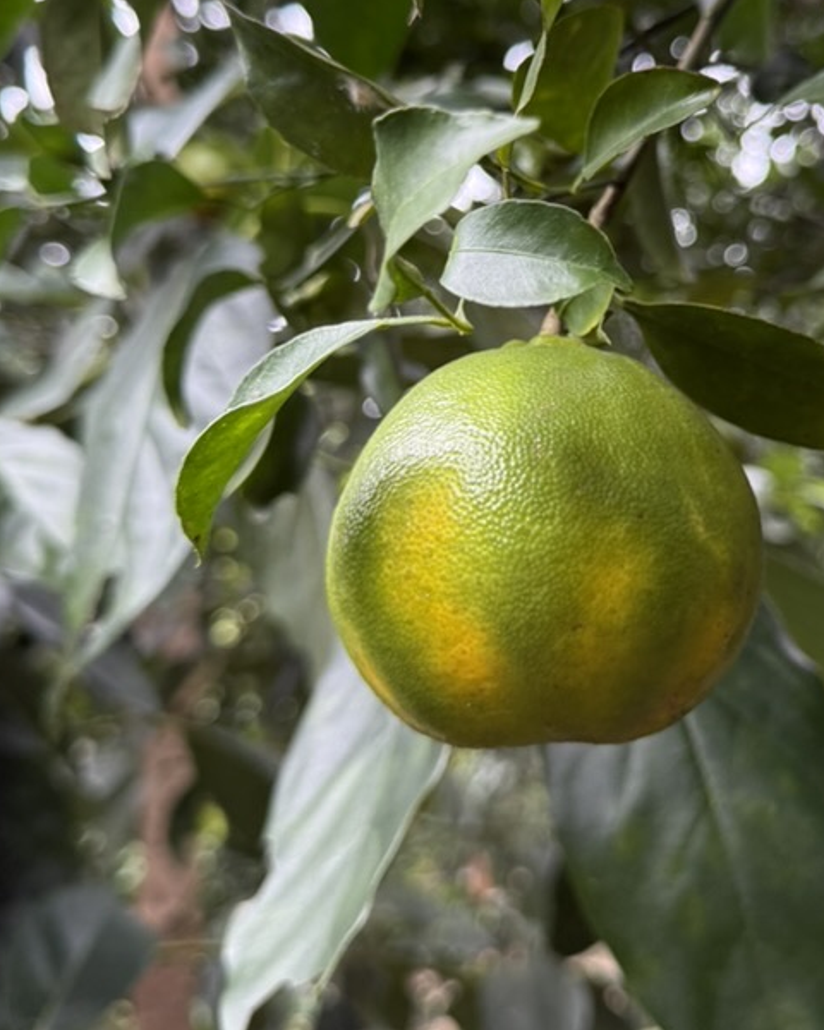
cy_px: 402
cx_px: 568
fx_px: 1219
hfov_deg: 36.8
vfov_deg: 45.5
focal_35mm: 40
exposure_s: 1/215
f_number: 1.78
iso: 160
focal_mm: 6.76
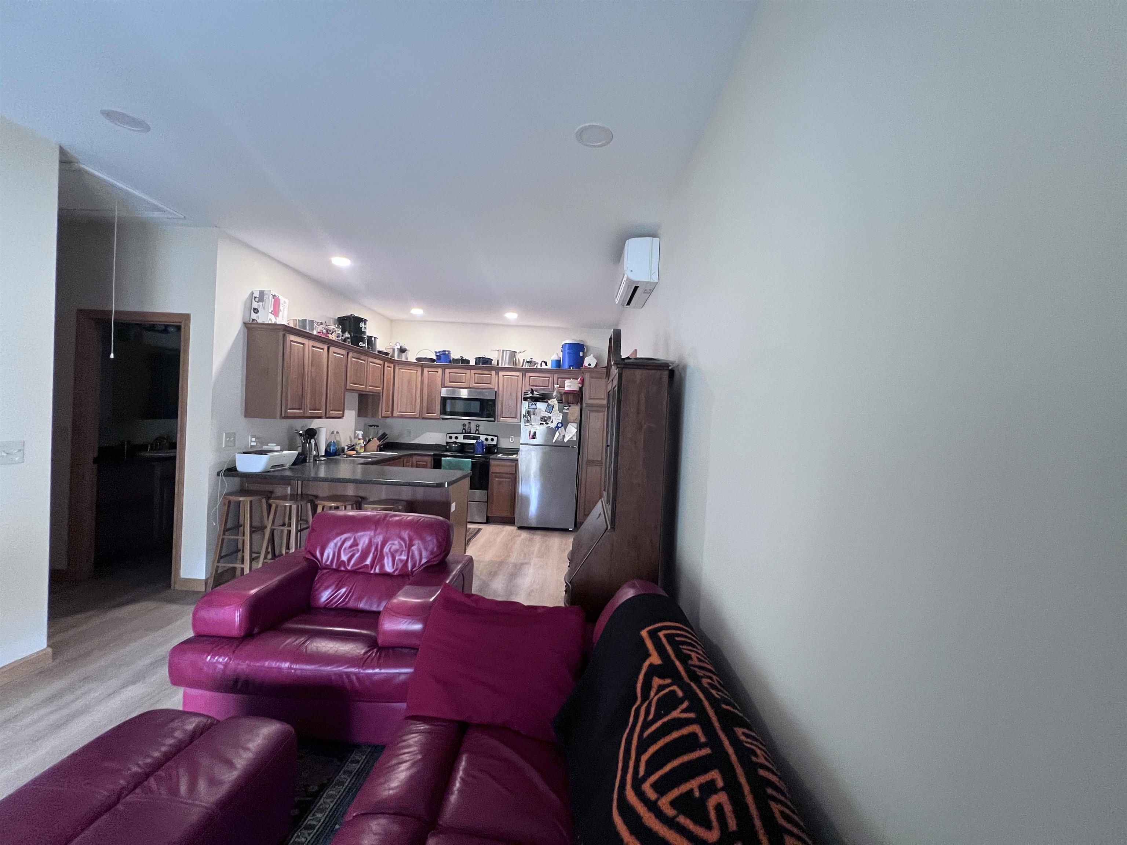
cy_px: 422
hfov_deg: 106.2
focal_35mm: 13
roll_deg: -2.3
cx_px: 564
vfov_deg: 89.9
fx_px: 423
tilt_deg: -3.8
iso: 320
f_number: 1.8
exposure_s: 1/60
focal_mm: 1.57
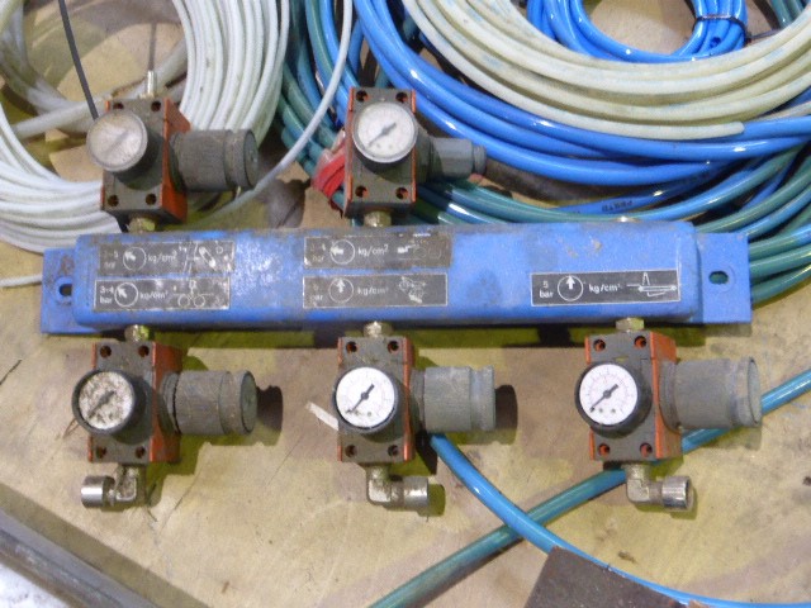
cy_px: 304
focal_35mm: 40
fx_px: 937
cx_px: 406
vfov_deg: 36.0
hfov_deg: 46.8
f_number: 3.9
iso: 400
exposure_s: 1/13
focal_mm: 6.9
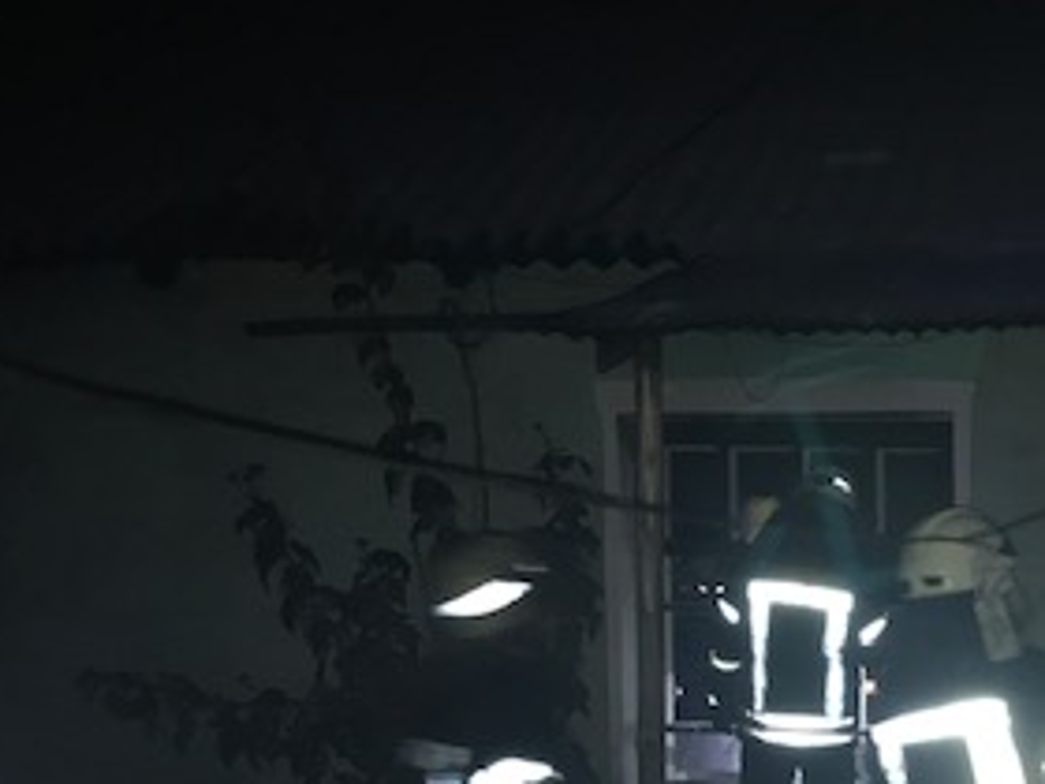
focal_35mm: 64
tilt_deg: -4.1
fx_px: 1932
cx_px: 929
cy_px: 642
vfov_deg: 22.6
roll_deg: +0.6
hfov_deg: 29.1
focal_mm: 3.99
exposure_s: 1/17
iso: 125
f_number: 1.8
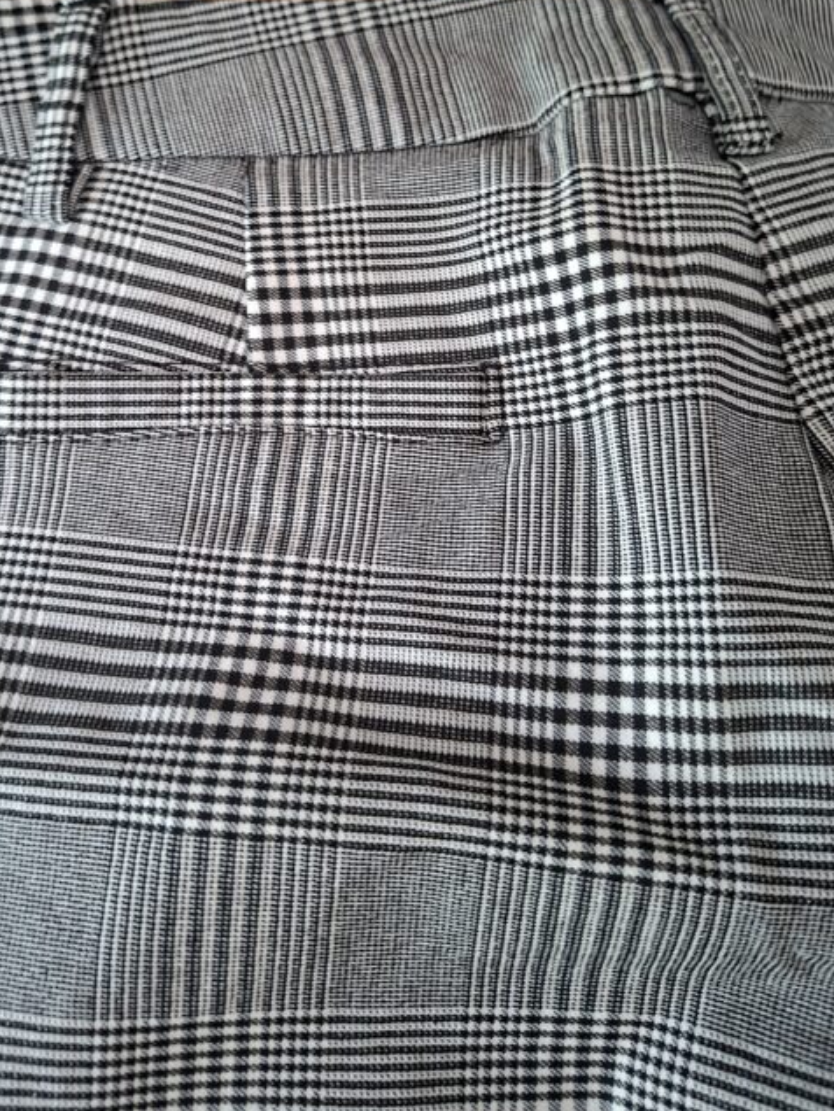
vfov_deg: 60.9
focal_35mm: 29
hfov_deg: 47.9
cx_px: 322
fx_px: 931
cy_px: 428
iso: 320
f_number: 1.8
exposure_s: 1/50
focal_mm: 5.54
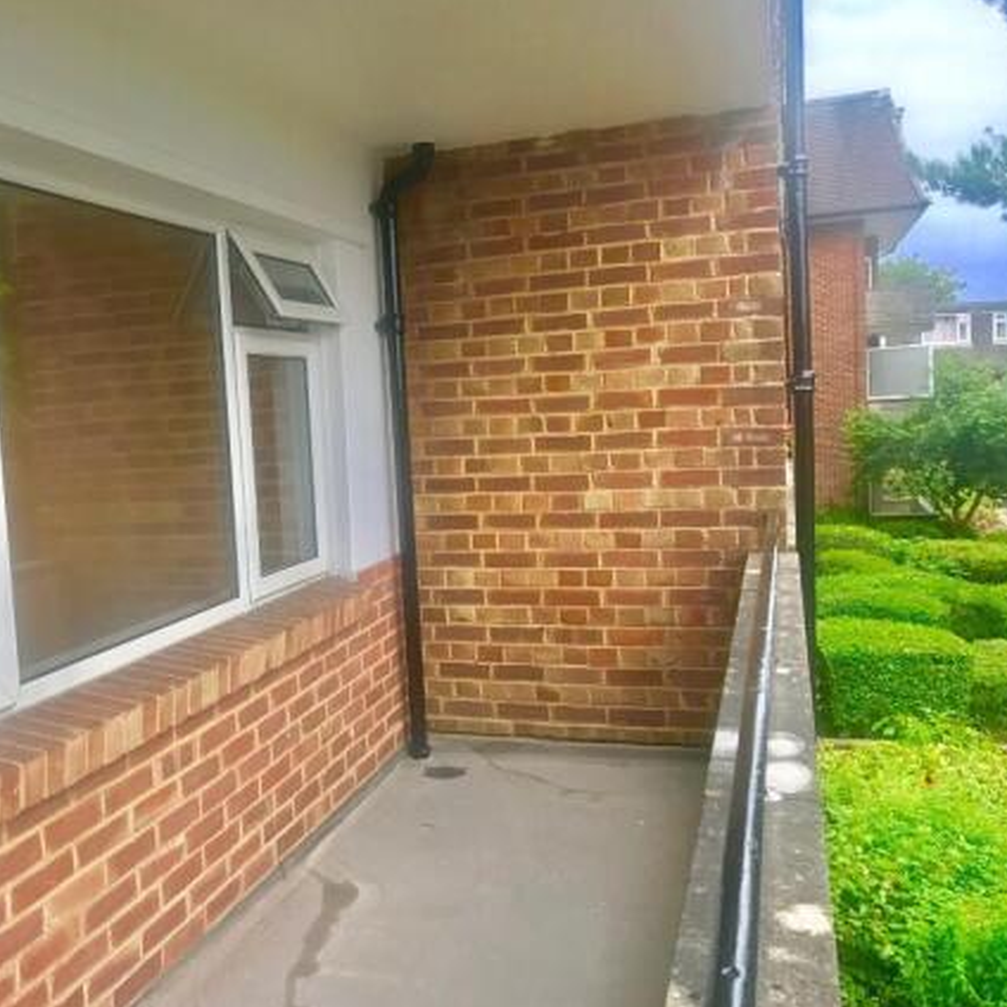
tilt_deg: -4.1
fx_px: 1119
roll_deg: +3.5
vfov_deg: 48.4
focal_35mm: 34
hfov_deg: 47.9
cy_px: 509
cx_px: 367
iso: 25
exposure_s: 1/50
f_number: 1.8
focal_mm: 3.99
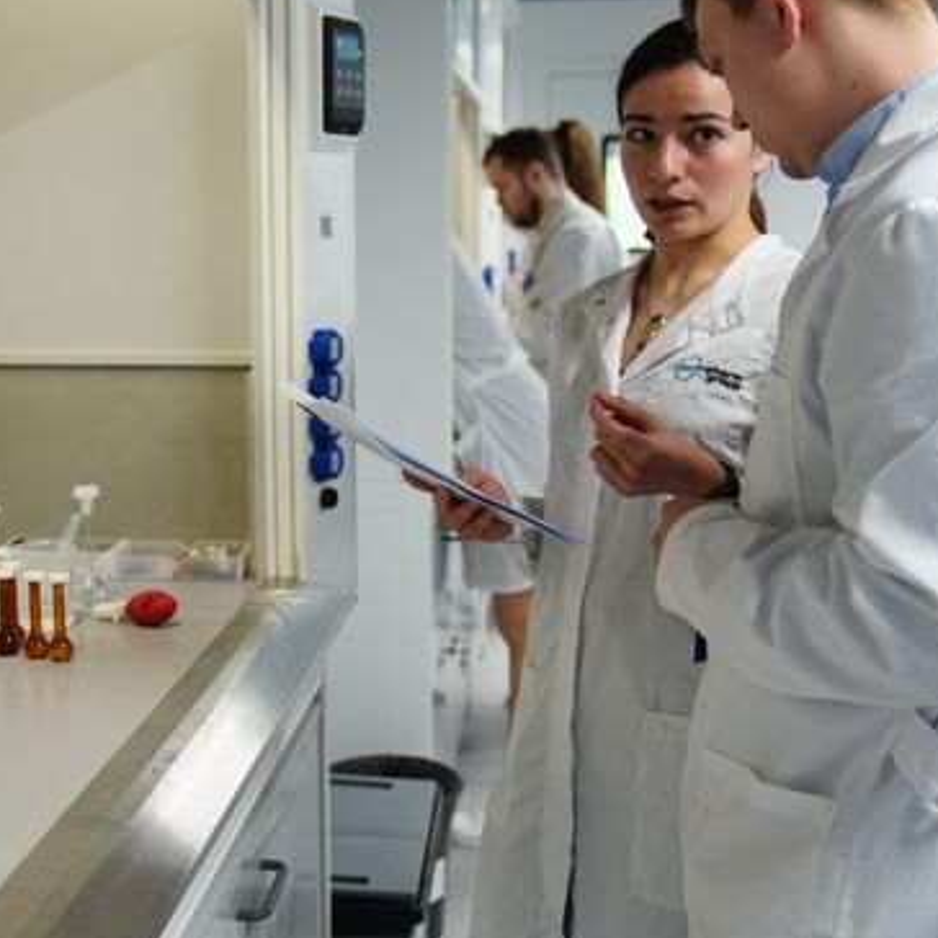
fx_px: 1502
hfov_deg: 34.5
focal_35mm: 49
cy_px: 443
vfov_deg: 34.7
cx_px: 352
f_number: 2.8
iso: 1250
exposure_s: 1/400
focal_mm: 30
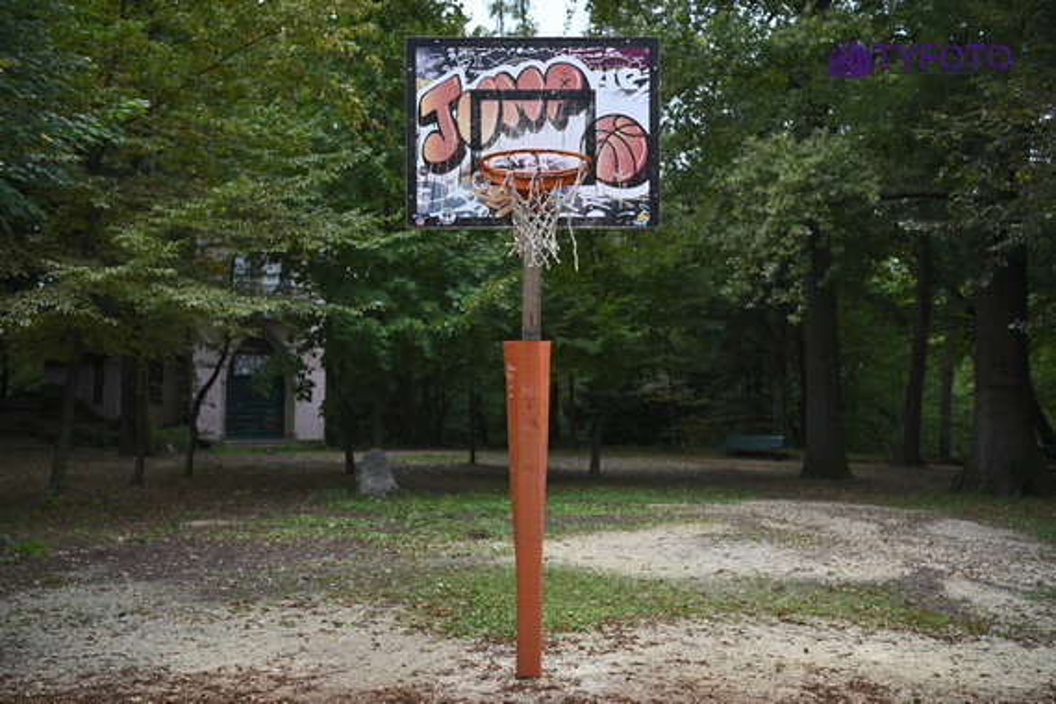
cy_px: 352
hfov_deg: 48.5
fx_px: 1173
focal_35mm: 40
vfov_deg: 33.4
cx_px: 528
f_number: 4
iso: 100
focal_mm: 40
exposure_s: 1/500
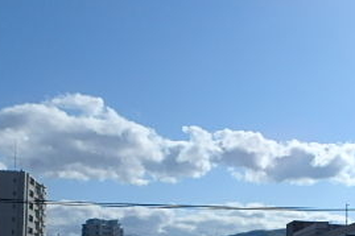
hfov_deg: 36.6
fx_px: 512
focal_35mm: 52
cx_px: 297
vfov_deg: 24.0
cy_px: 270
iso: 125
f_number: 6
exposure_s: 1/1250
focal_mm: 3.7
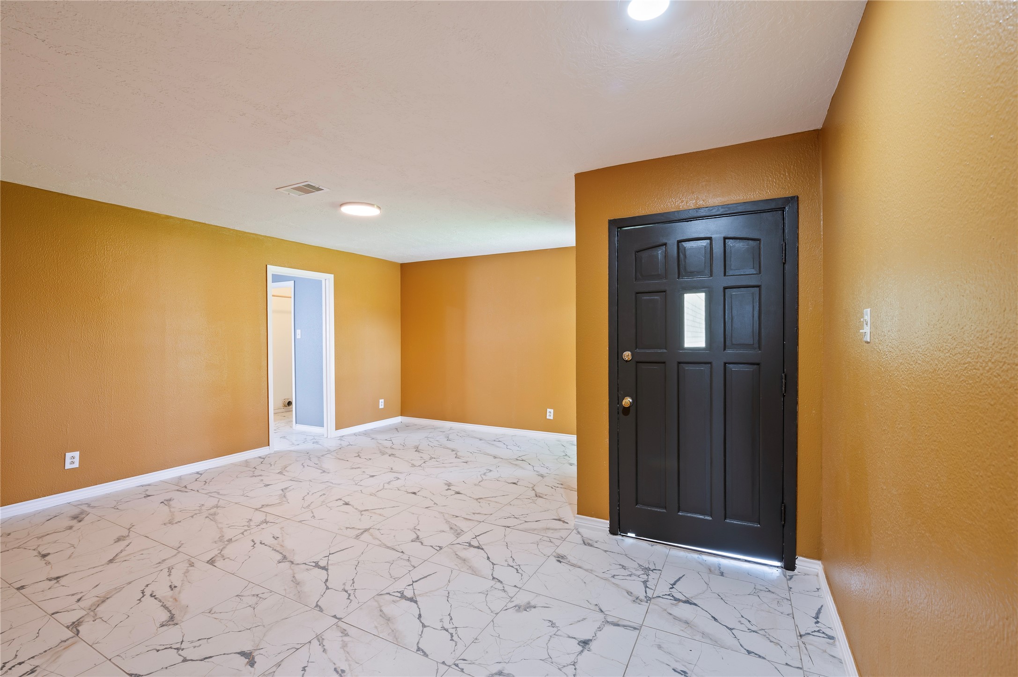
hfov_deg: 100.4
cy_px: 338
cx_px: 509
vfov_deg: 77.2
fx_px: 424
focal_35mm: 15
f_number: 6.3
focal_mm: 15
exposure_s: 1.3
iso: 125
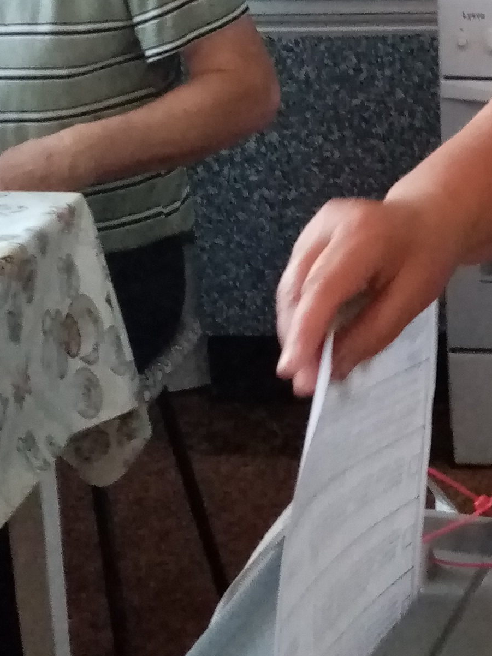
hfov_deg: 15.7
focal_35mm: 90
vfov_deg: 21.3
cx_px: 603
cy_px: 61
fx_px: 1706
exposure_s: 1/20
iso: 763
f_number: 1.8
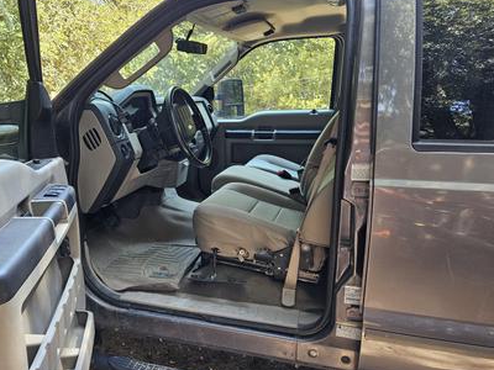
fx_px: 414
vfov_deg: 48.2
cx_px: 193
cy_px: 195
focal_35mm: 29
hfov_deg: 61.0
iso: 125
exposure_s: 1/120
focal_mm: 5.4
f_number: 1.8
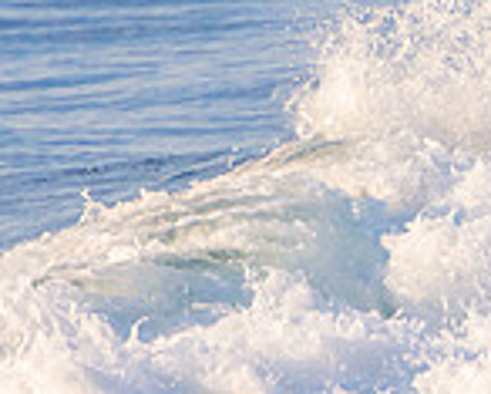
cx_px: 861
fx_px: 33707
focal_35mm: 2318
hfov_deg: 0.8
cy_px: 143
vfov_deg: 0.7
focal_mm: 400
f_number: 5.6
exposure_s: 1/1250
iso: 360
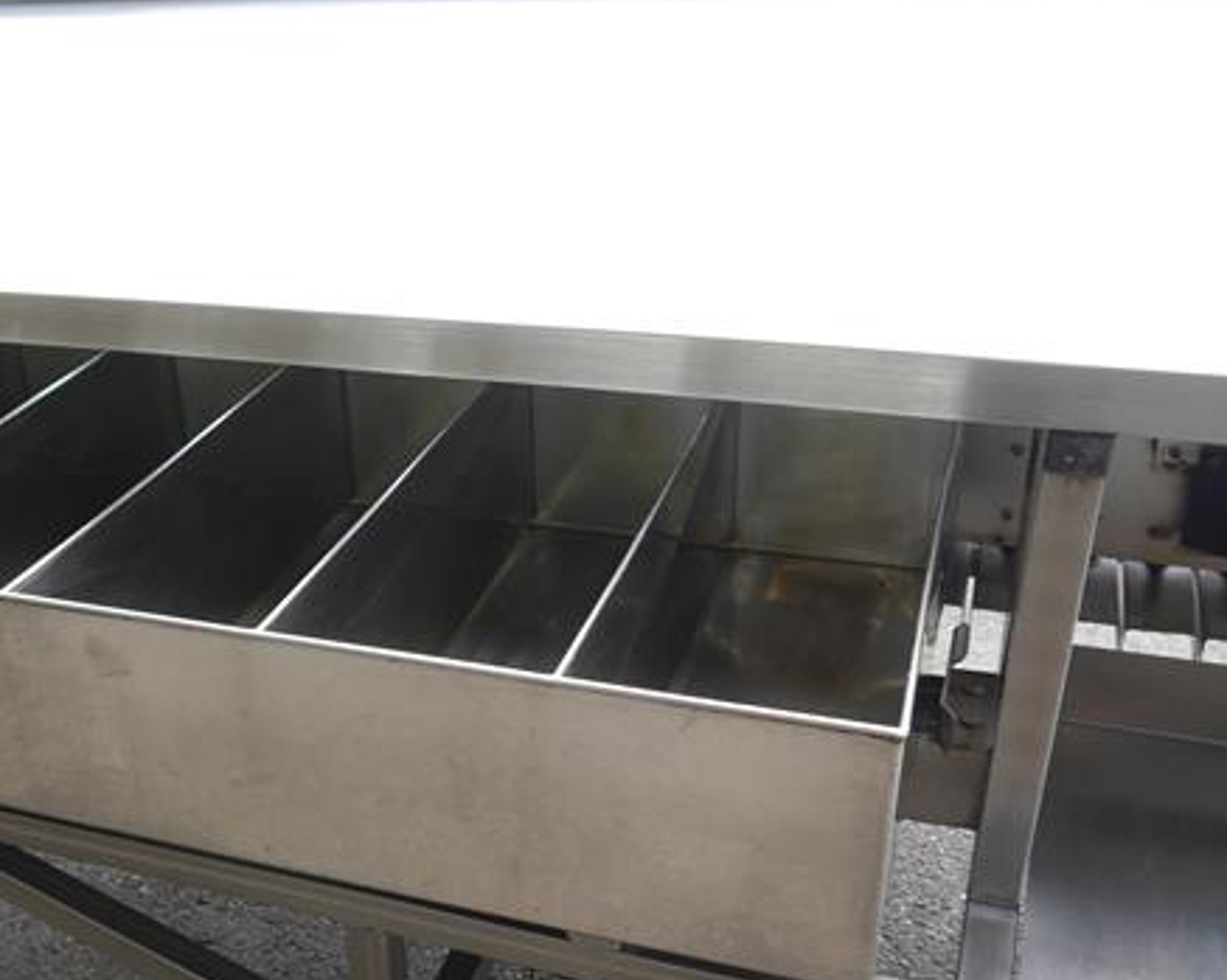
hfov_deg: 44.9
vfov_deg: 37.0
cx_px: 380
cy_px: 632
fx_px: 1452
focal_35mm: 40
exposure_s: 1/160
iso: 160
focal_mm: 14
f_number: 4.5
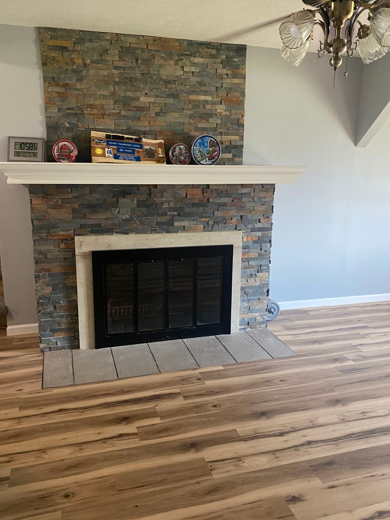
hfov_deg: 48.2
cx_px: 197
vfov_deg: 61.7
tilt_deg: -12.7
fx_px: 436
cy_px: 256
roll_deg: -1.0
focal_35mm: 29
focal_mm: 4.25
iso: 250
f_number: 1.8
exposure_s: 1/60
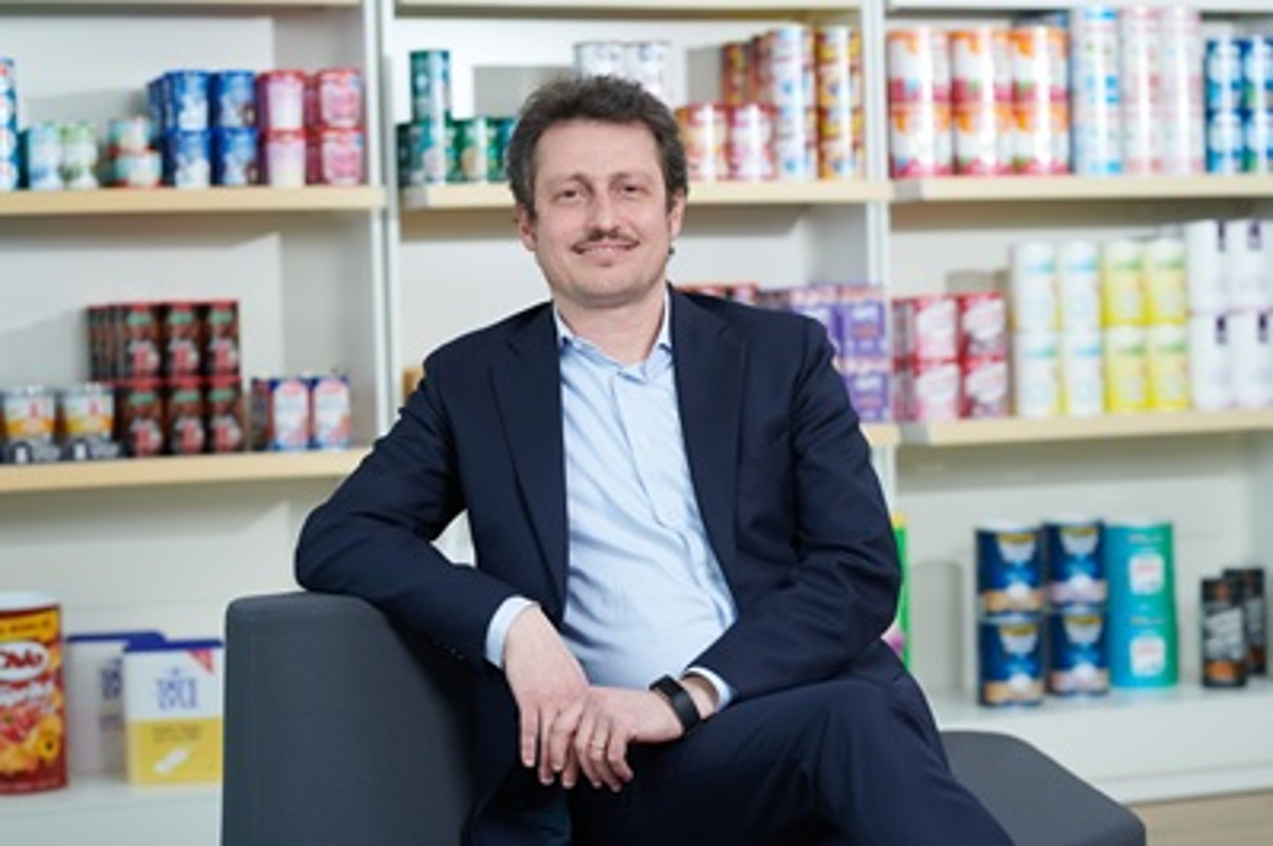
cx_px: 636
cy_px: 423
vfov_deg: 16.0
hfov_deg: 23.9
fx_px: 3003
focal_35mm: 85
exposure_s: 1/160
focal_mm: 85
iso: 400
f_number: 3.5
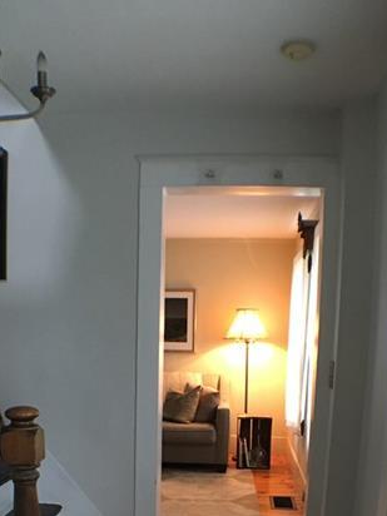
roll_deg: -1.5
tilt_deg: -9.3
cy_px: 440
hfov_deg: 27.0
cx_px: 159
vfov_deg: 34.1
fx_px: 805
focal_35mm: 54
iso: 200
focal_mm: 4.15
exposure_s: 1/24
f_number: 2.2
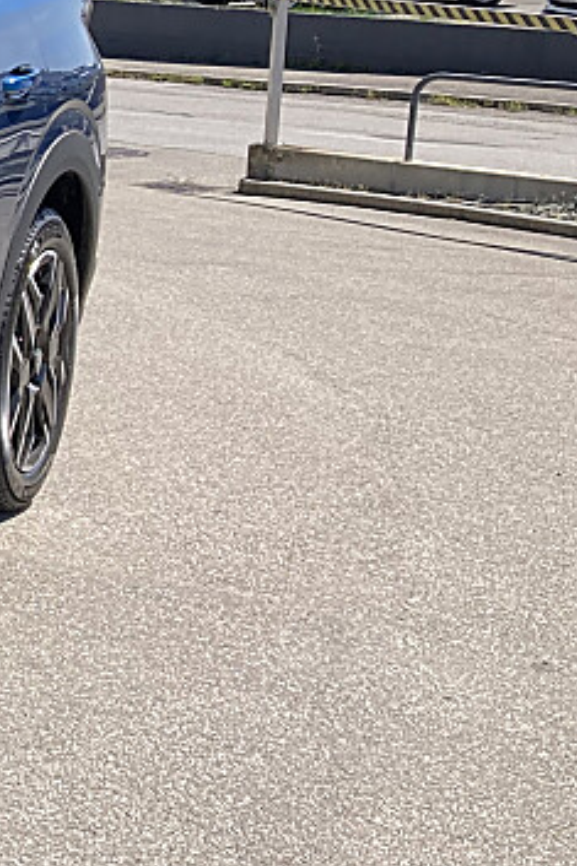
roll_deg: -1.1
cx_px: -737
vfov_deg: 20.4
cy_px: 209
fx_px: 2382
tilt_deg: -6.2
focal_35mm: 99
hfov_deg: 11.7
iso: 20
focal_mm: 3.99
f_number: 1.8
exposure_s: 1/1312
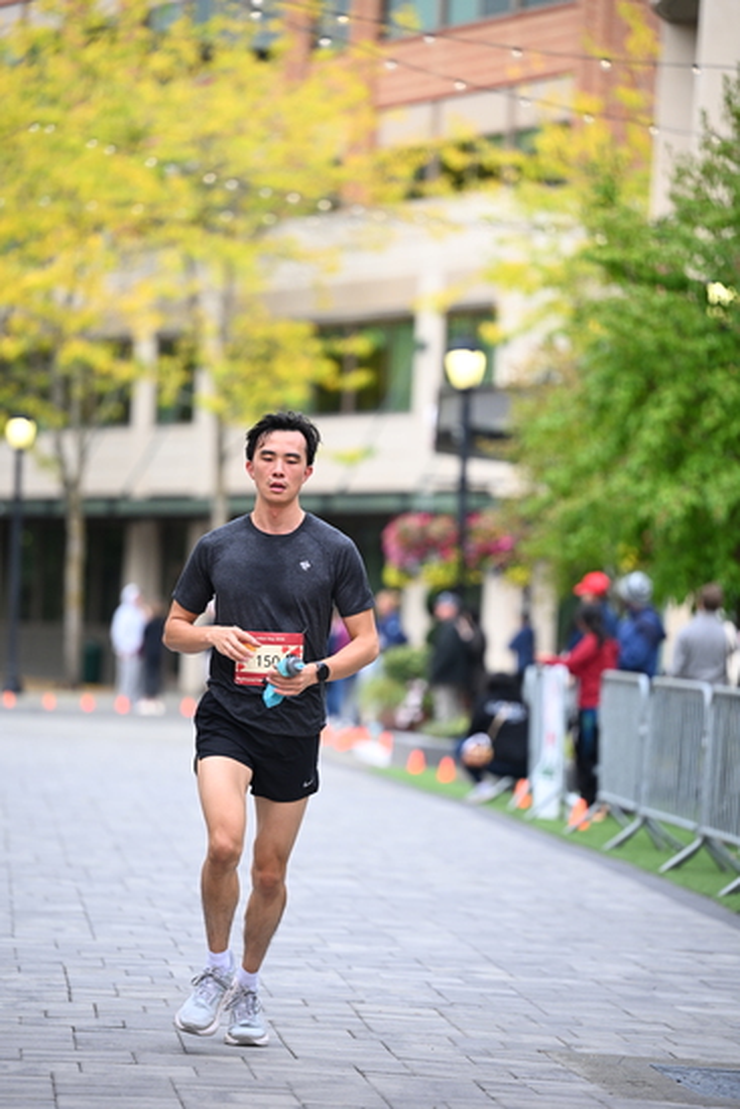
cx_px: 370
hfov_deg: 9.2
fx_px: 4622
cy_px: 554
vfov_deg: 13.7
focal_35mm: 150
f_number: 2.8
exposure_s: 1/1600
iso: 1000
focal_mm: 150
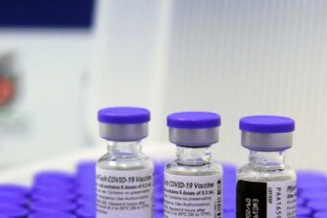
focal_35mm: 175
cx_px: 116
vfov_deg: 7.8
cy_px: 91
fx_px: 1589
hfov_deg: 11.7
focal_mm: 52
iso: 1400
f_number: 4
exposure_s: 1/60
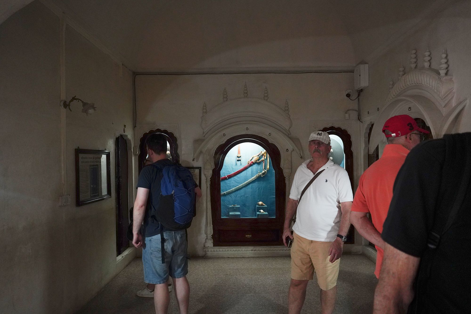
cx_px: 236
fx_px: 314
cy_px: 157
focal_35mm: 24
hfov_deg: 73.7
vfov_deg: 53.1
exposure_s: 1/80
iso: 3200
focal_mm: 24
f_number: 5
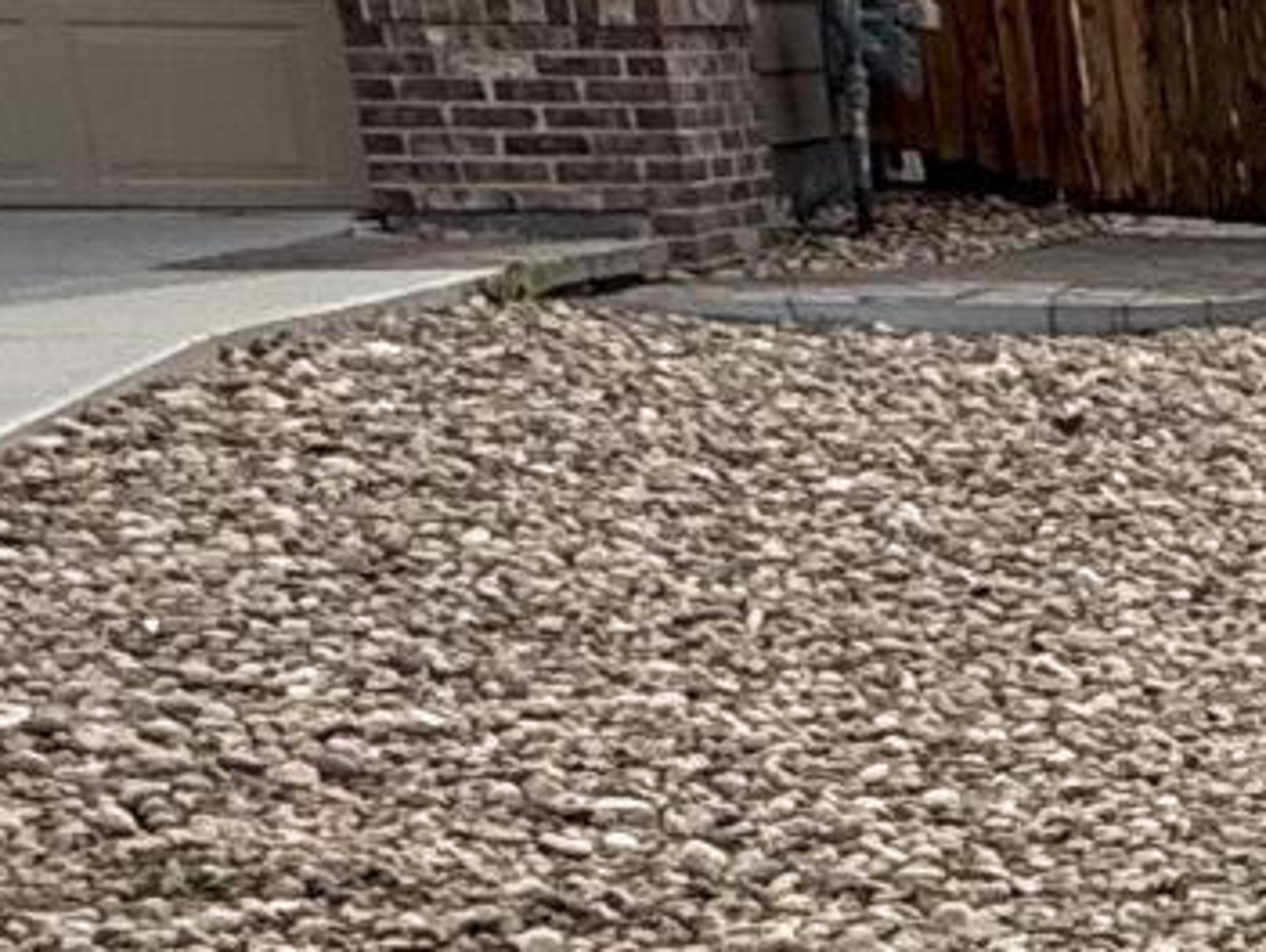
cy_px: 1082
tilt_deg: -16.4
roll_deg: -1.2
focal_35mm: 102
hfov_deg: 12.9
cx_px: 3293
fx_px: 3734
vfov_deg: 14.2
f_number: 2.2
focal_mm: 2.22
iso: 64
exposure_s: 1/1167
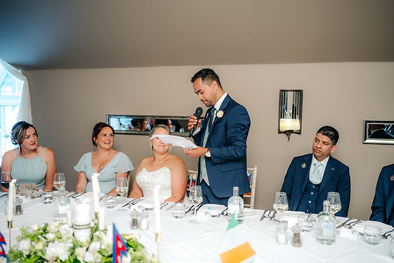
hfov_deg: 54.4
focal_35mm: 35
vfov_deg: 37.9
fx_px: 383
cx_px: 197
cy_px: 132
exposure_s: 1/200
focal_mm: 35
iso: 800
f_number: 1.6
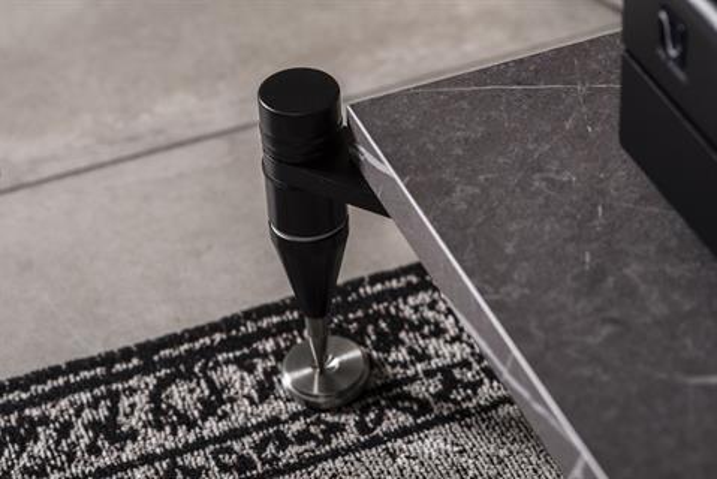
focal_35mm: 105
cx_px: 358
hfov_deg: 19.4
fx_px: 2092
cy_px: 240
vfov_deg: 13.1
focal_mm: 105
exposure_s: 1/125
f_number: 9
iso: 50
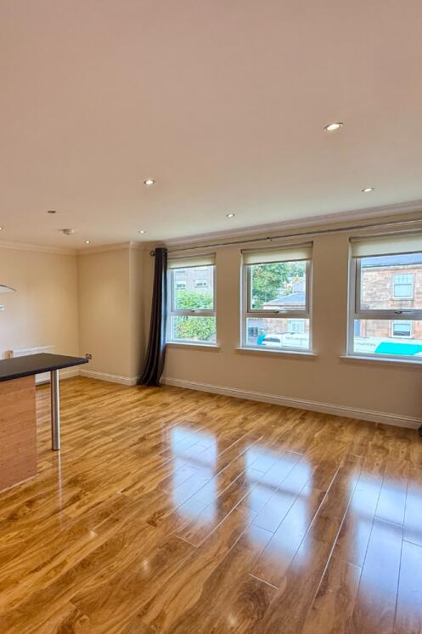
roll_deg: +0.6
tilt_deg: -2.2
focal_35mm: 20
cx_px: 82
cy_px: 318
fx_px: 352
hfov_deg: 57.1
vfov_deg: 84.0
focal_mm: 2.22
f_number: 2.2
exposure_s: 1/99
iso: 160
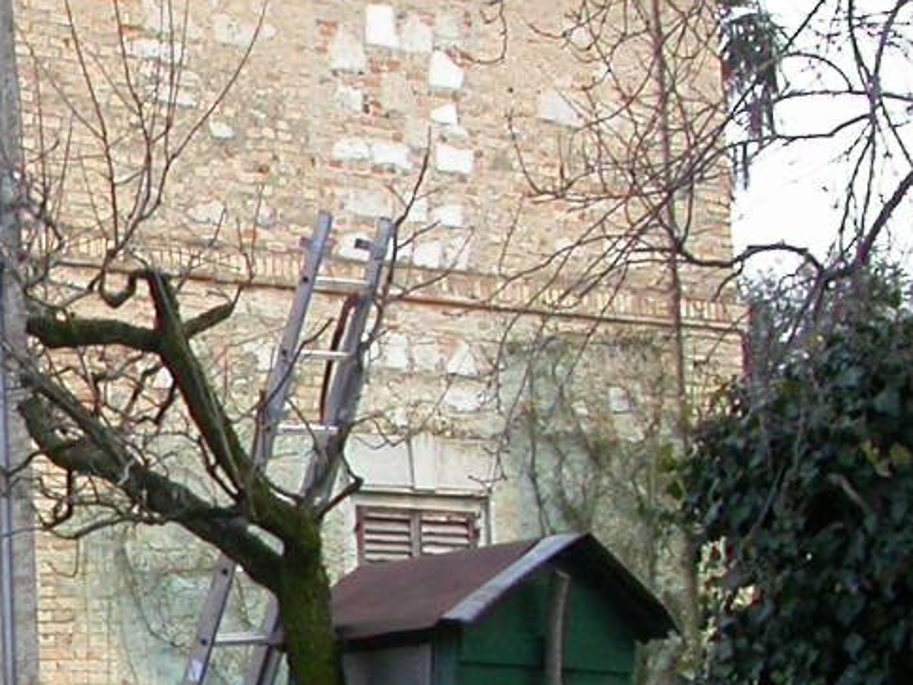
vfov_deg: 11.7
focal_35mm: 126
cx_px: -533
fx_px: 3322
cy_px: 571
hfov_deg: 14.4
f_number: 4.2
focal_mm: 7.85
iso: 100
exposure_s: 1/119
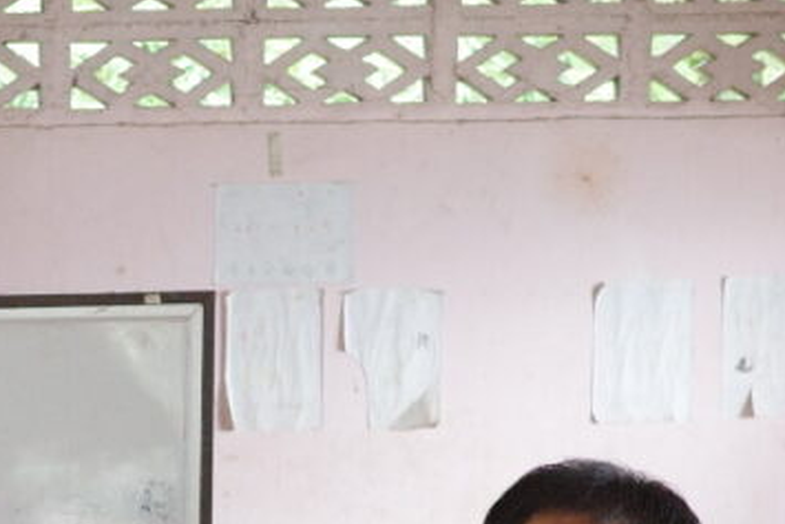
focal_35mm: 173
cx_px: -451
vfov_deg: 7.7
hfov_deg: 11.3
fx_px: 3774
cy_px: 1004
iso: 1000
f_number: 3.2
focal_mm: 26
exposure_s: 1/160
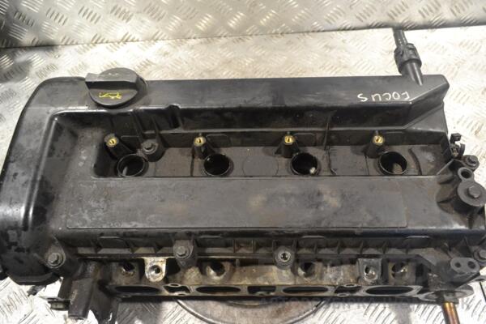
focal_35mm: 27
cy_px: 162
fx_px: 364
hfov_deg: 67.4
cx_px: 243
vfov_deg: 47.9
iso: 3200
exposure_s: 1/200
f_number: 7.1
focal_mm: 18
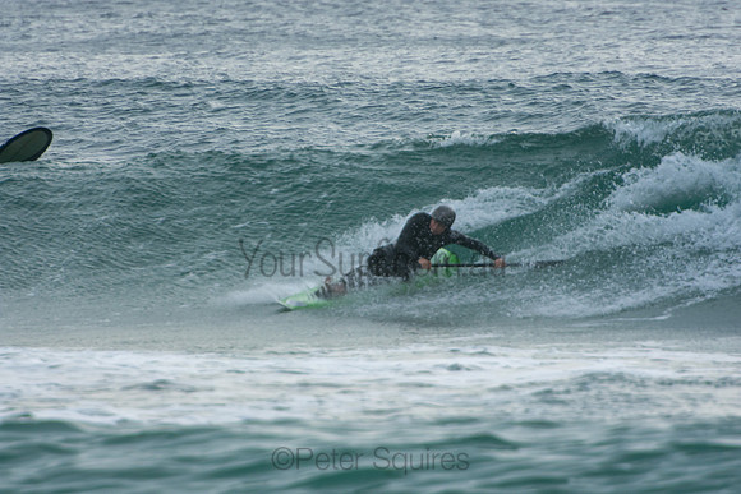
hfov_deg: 3.4
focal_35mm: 600
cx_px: 370
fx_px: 12352
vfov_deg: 2.3
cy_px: 247
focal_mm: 400
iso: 360
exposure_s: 1/1000
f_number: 5.6
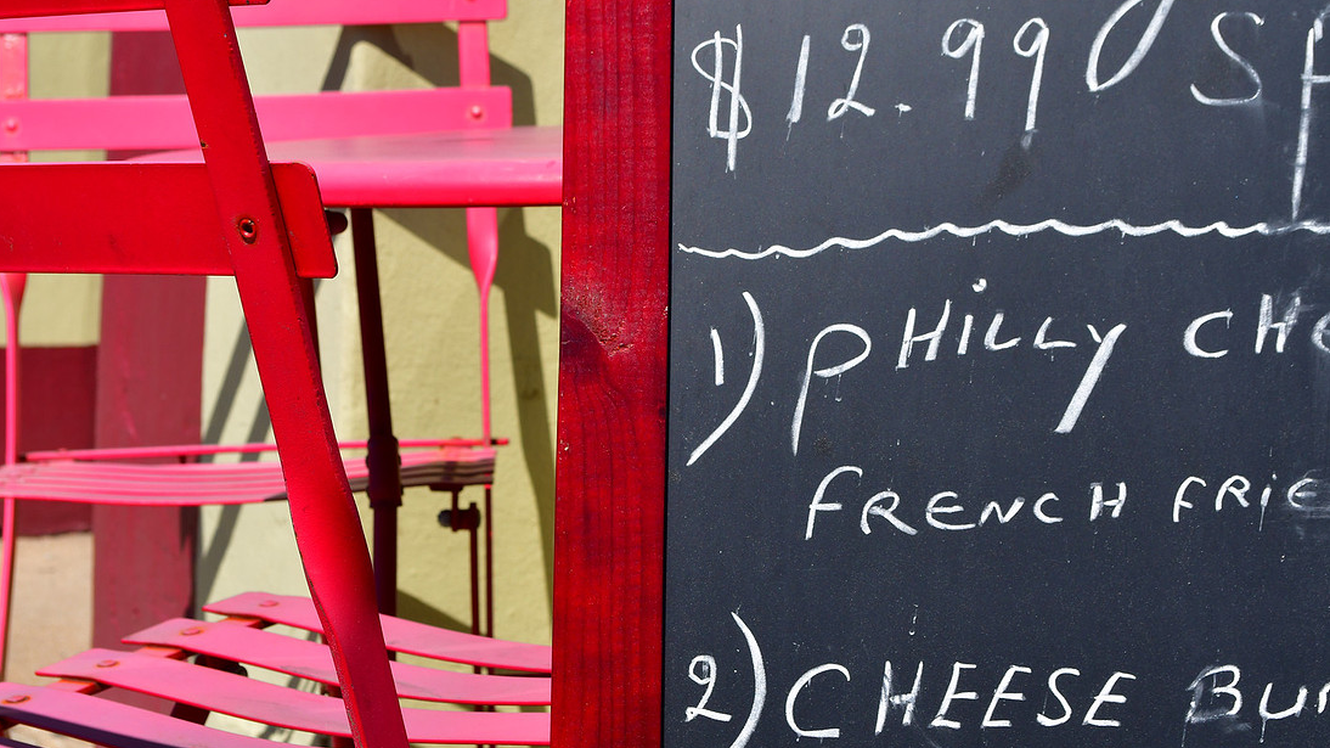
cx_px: 663
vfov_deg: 15.3
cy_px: 311
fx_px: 2786
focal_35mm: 79
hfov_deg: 26.9
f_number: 11
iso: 200
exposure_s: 1/400
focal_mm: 50
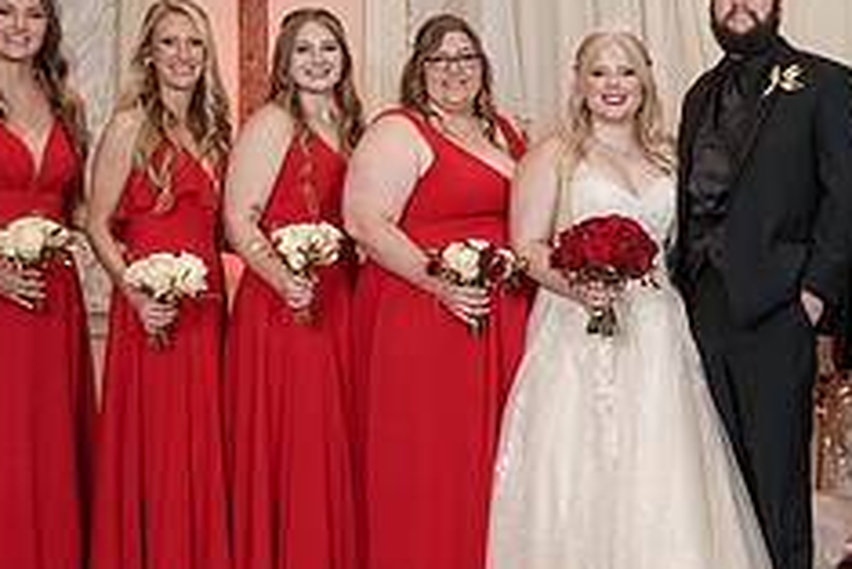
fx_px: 1800
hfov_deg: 25.3
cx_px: 862
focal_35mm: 76
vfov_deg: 18.0
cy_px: 222
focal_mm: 30
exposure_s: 1/160
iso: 2000
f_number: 4
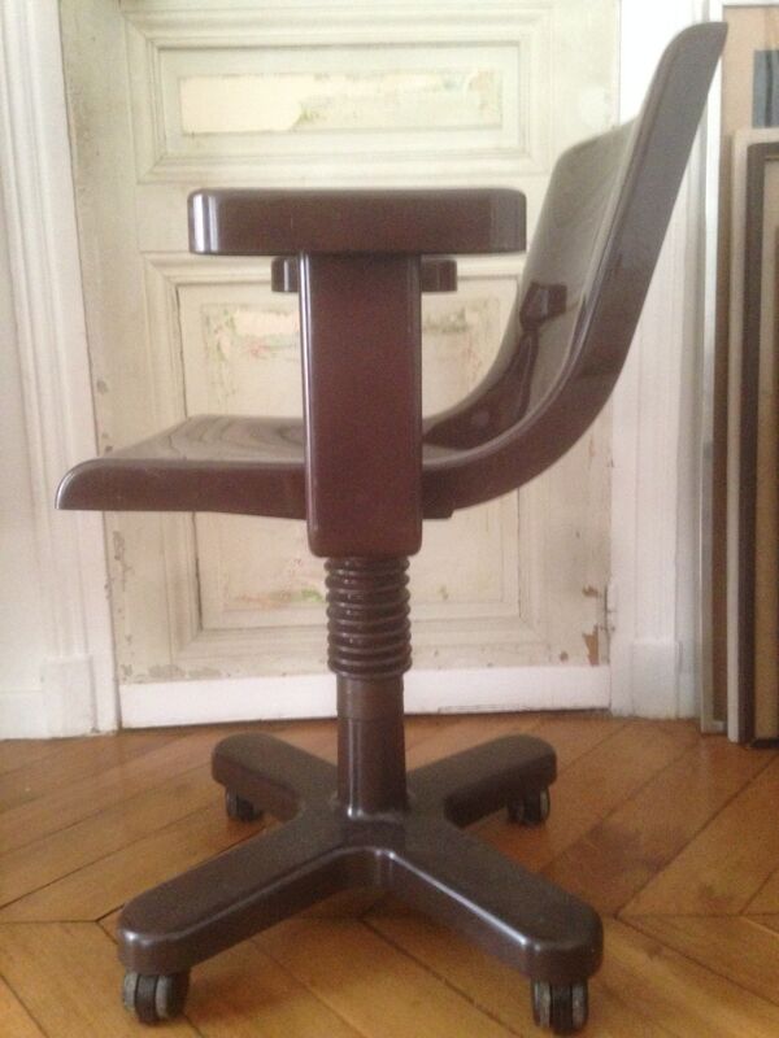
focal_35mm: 33
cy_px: 519
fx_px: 990
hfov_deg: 42.9
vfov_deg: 55.4
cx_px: 390
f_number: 2.4
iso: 400
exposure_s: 1/15
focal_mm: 4.12
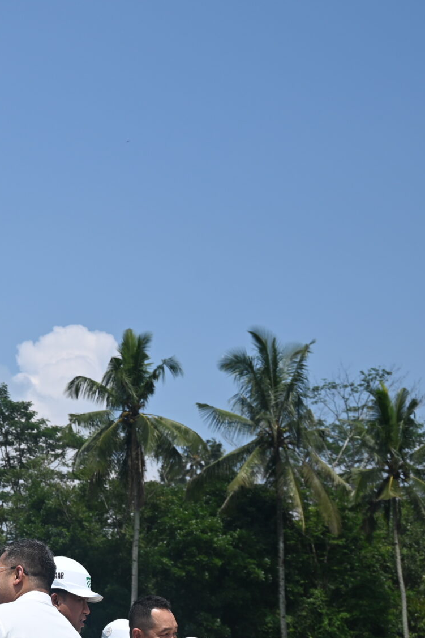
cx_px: -143
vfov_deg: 17.6
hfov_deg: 11.5
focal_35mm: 116
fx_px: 2053
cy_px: 431
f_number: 8
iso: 100
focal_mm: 51
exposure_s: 1/500
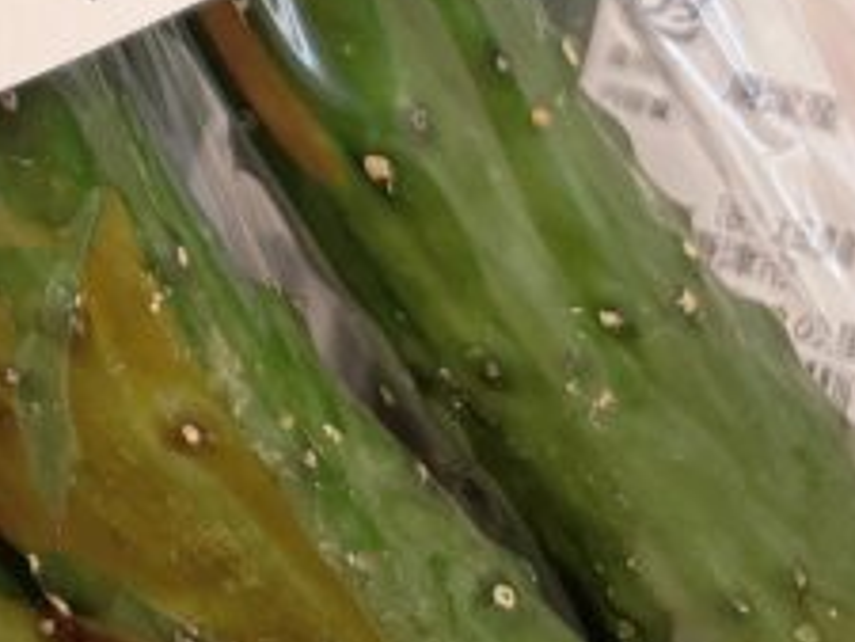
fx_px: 2743
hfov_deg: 16.6
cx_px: -289
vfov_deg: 12.1
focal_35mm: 111
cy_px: -574
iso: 80
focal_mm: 5.96
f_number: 1.6
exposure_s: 1/60
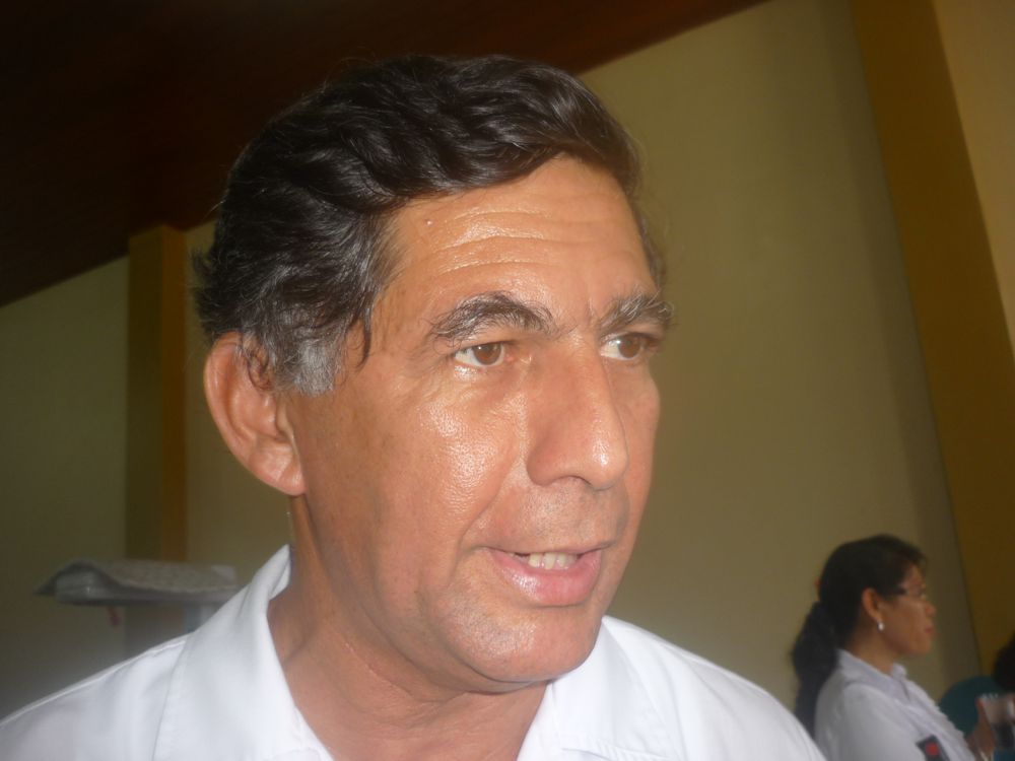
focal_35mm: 33
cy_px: 380
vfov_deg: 42.9
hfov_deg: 55.4
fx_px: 968
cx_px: 508
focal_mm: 5.5
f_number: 2.8
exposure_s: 1/30
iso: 100
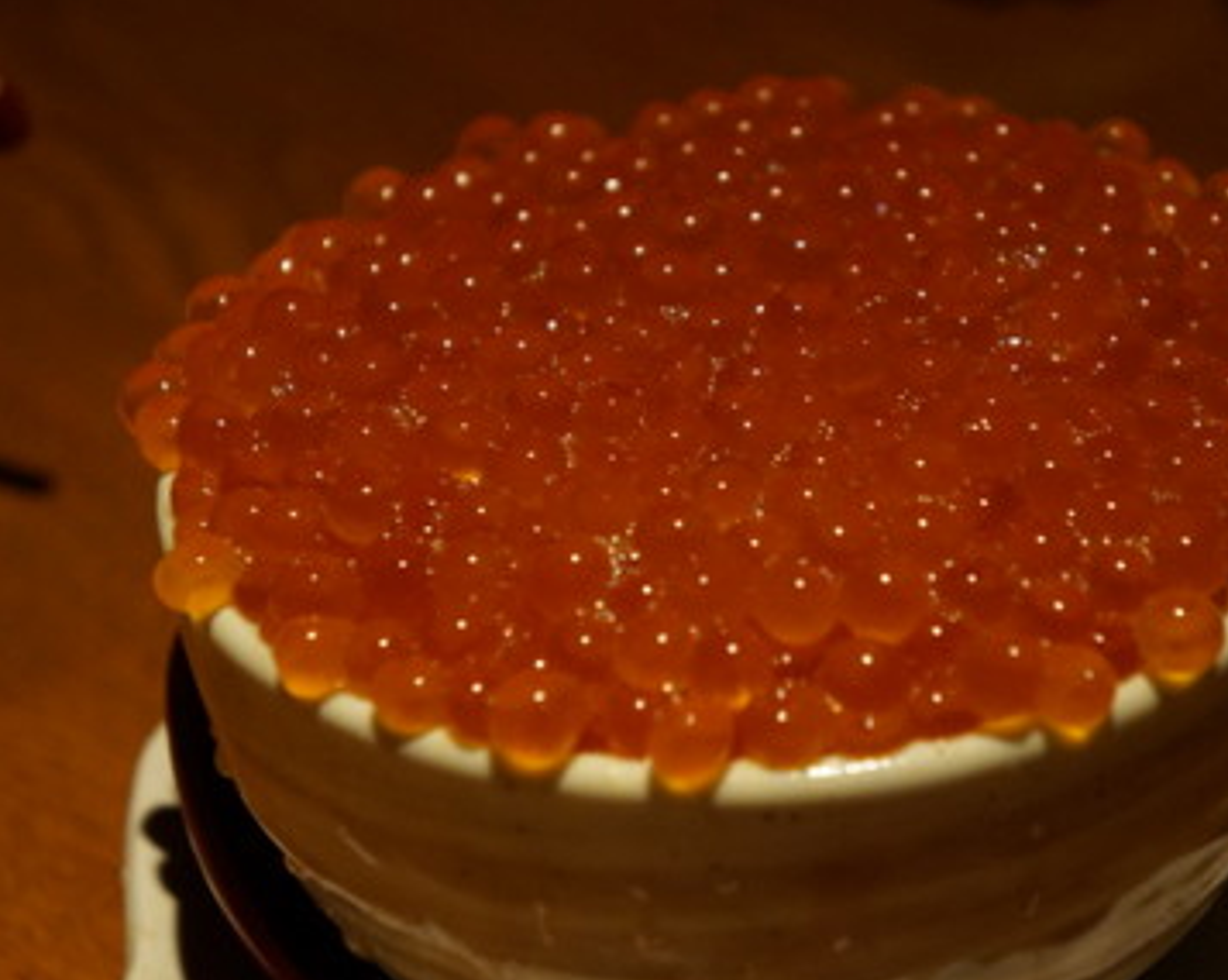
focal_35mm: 98
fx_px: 3544
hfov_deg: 19.6
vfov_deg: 15.7
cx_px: 767
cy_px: 487
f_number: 5.6
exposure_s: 1/50
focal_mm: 55
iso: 3200
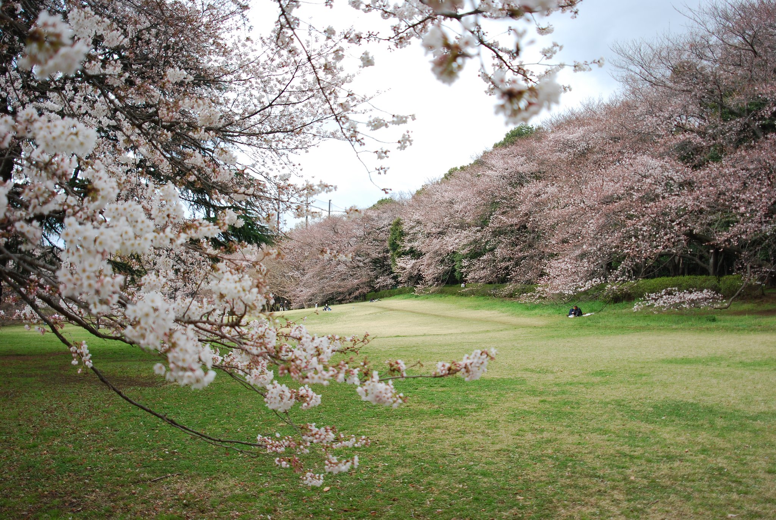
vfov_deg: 43.7
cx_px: 388
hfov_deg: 61.9
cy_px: 260
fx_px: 647
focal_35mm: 30
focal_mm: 20
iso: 100
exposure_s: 1/320
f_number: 3.5
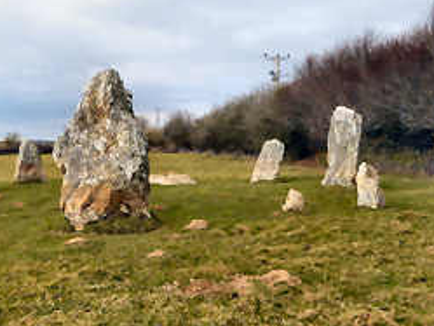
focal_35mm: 47
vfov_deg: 30.8
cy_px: 134
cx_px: 141
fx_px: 590
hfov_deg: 39.9
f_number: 3.6
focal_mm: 5.8
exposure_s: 1/400
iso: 100
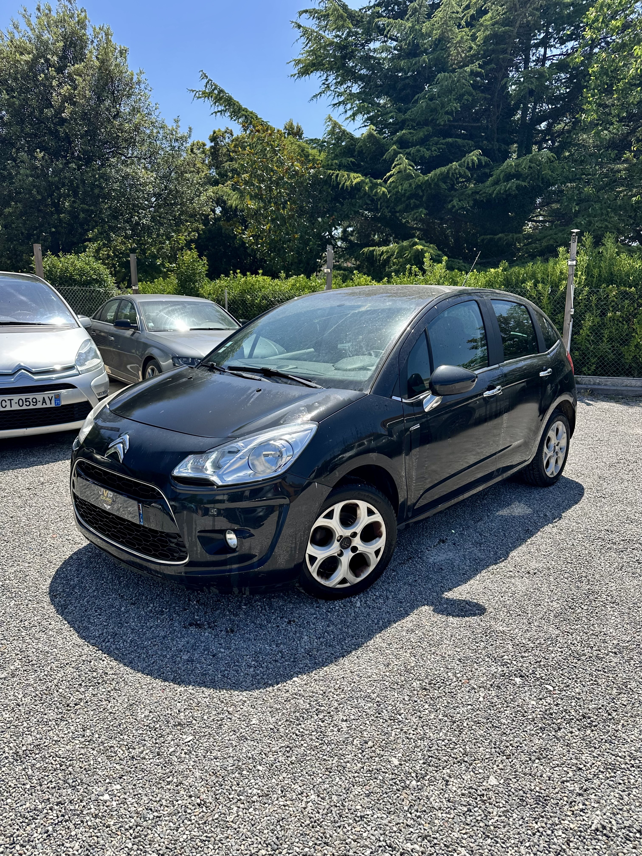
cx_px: 321
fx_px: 593
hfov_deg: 56.8
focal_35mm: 24
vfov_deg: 71.6
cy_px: 428
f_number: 1.78
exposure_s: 1/3597
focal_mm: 6.86
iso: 80
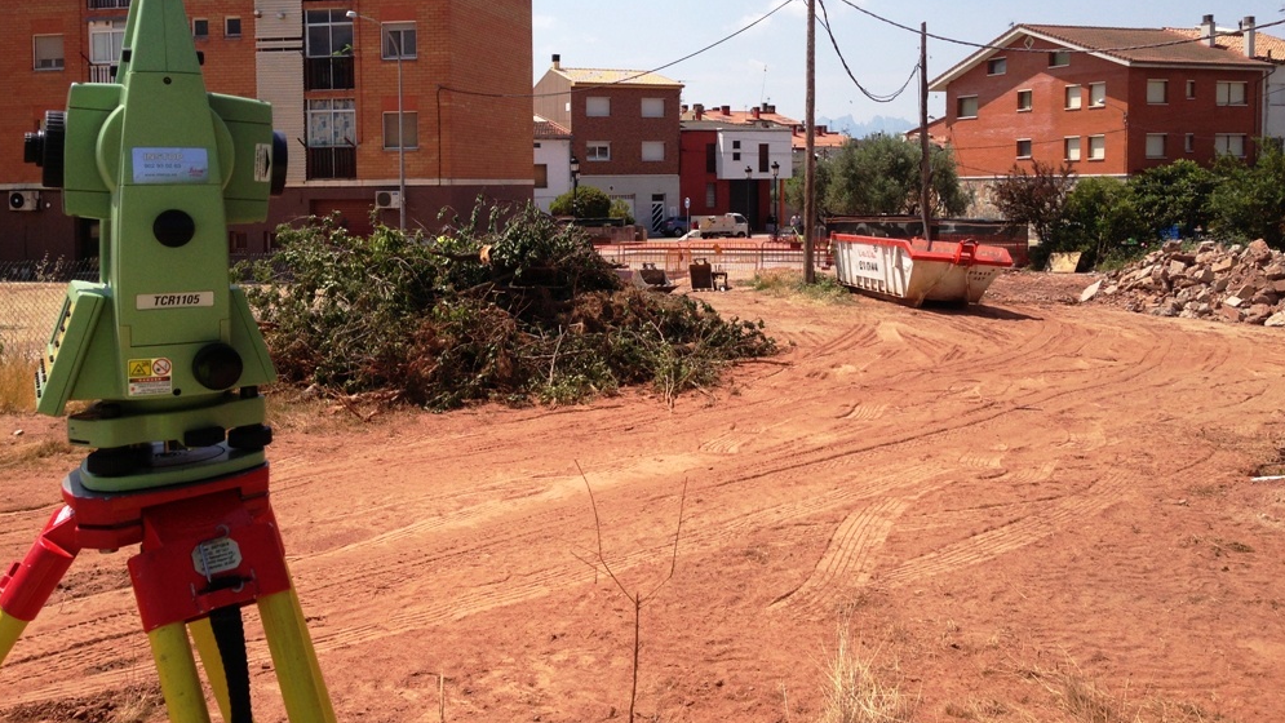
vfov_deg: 31.8
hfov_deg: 54.0
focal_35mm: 37
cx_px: 637
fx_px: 1261
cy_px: 257
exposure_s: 1/1695
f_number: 2.4
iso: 50
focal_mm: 4.13
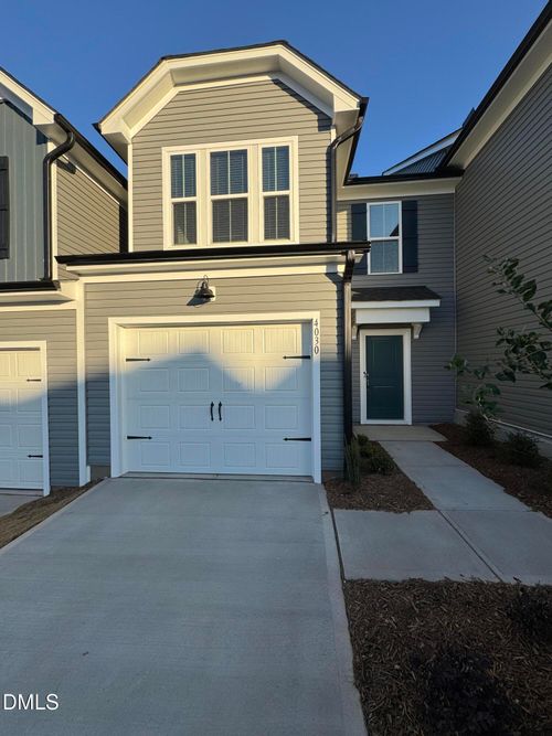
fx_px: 298
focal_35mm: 14
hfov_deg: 85.7
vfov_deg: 102.1
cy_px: 368
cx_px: 276
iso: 40
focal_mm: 2.22
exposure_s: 1/1346
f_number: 2.2
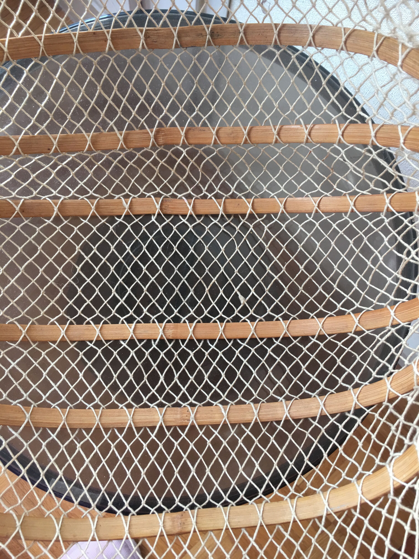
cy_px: 280
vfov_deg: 61.7
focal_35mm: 29
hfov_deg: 48.2
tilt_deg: -81.0
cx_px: 210
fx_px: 468
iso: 32
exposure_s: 1/17
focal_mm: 4.15
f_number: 2.2
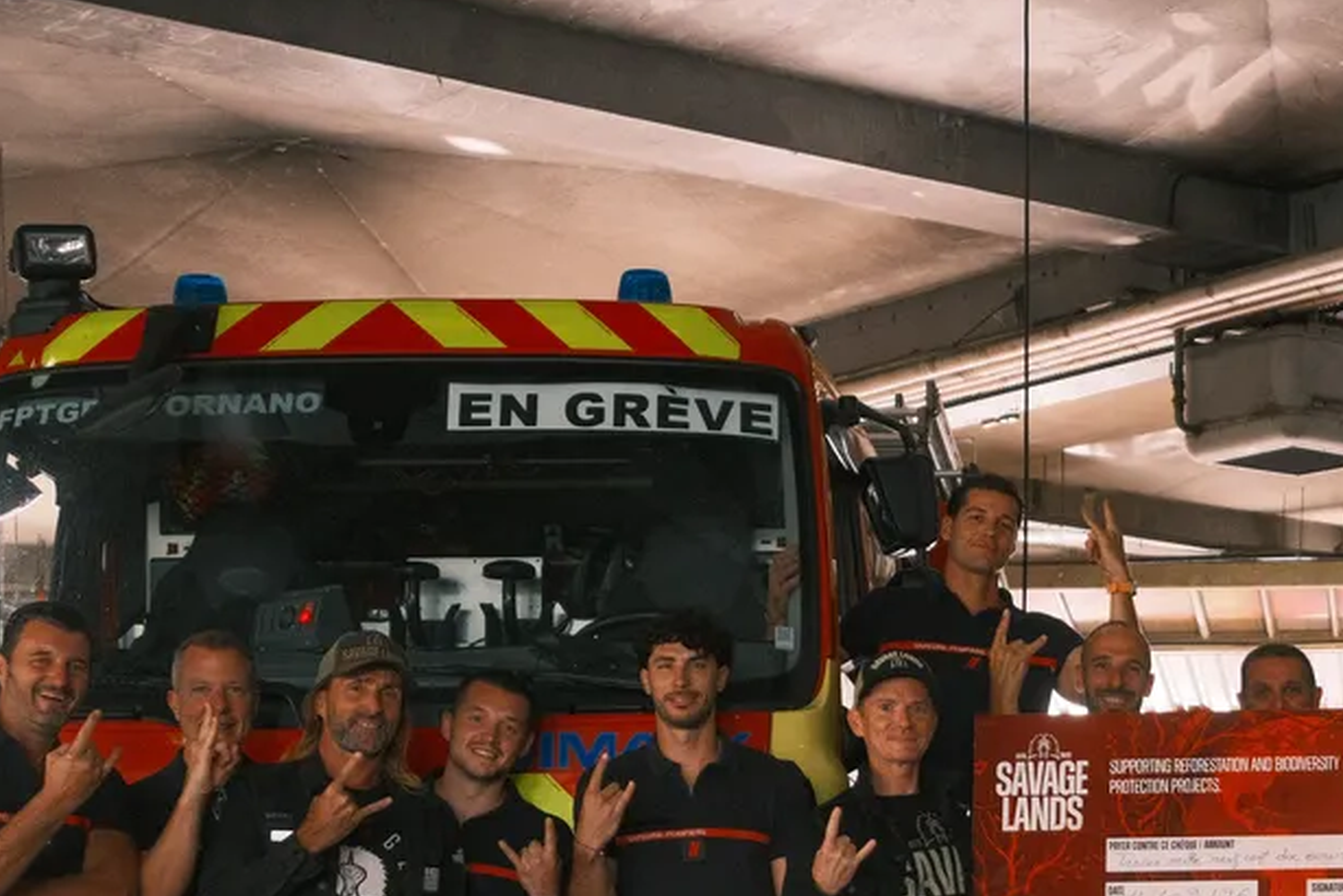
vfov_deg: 15.0
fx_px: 3357
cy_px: 868
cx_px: 1291
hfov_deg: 21.9
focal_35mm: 90
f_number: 2.8
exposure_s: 1/250
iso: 1000
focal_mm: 27
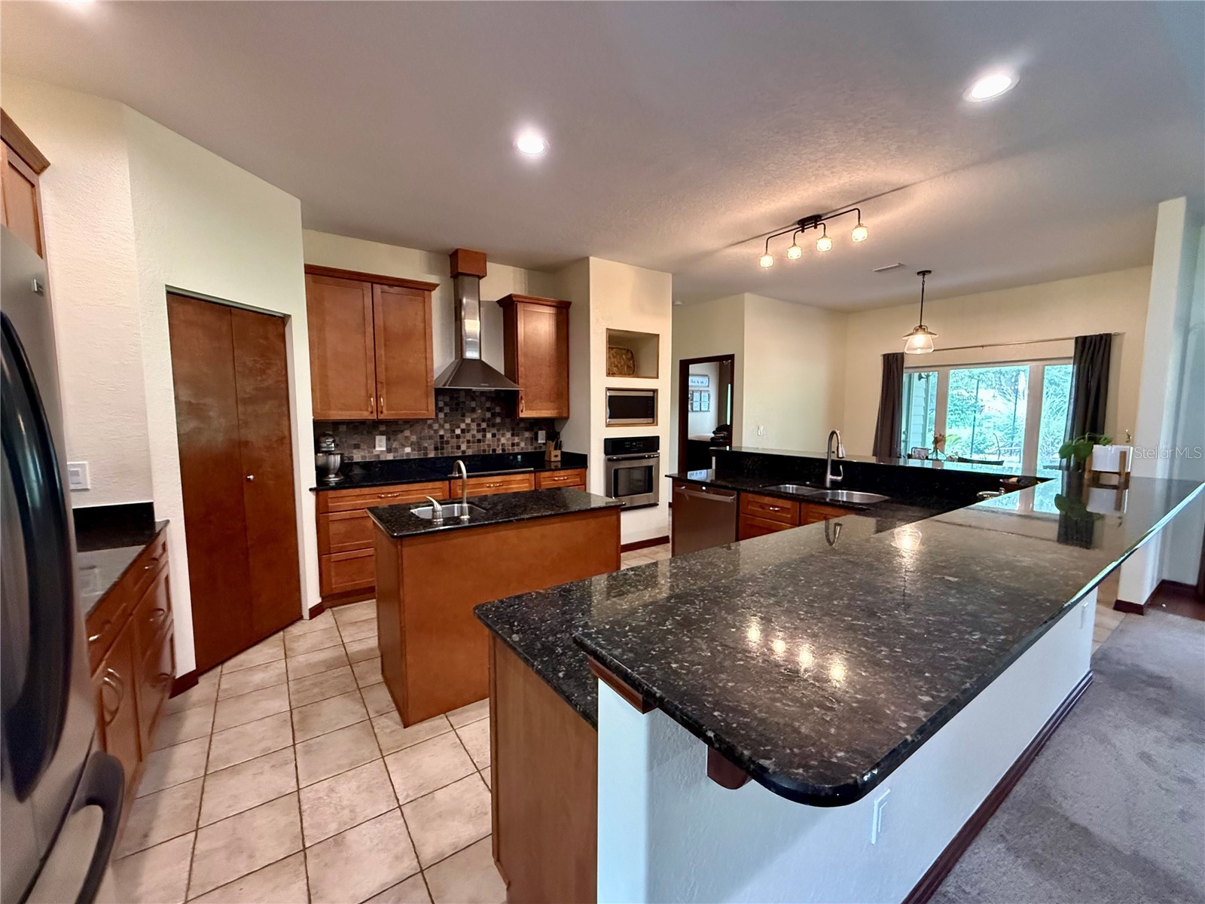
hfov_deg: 102.1
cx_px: 602
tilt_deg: -5.1
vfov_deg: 85.7
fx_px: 487
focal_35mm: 14
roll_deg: -0.1
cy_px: 452
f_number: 2.2
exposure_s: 1/60
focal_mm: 2.22
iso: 800
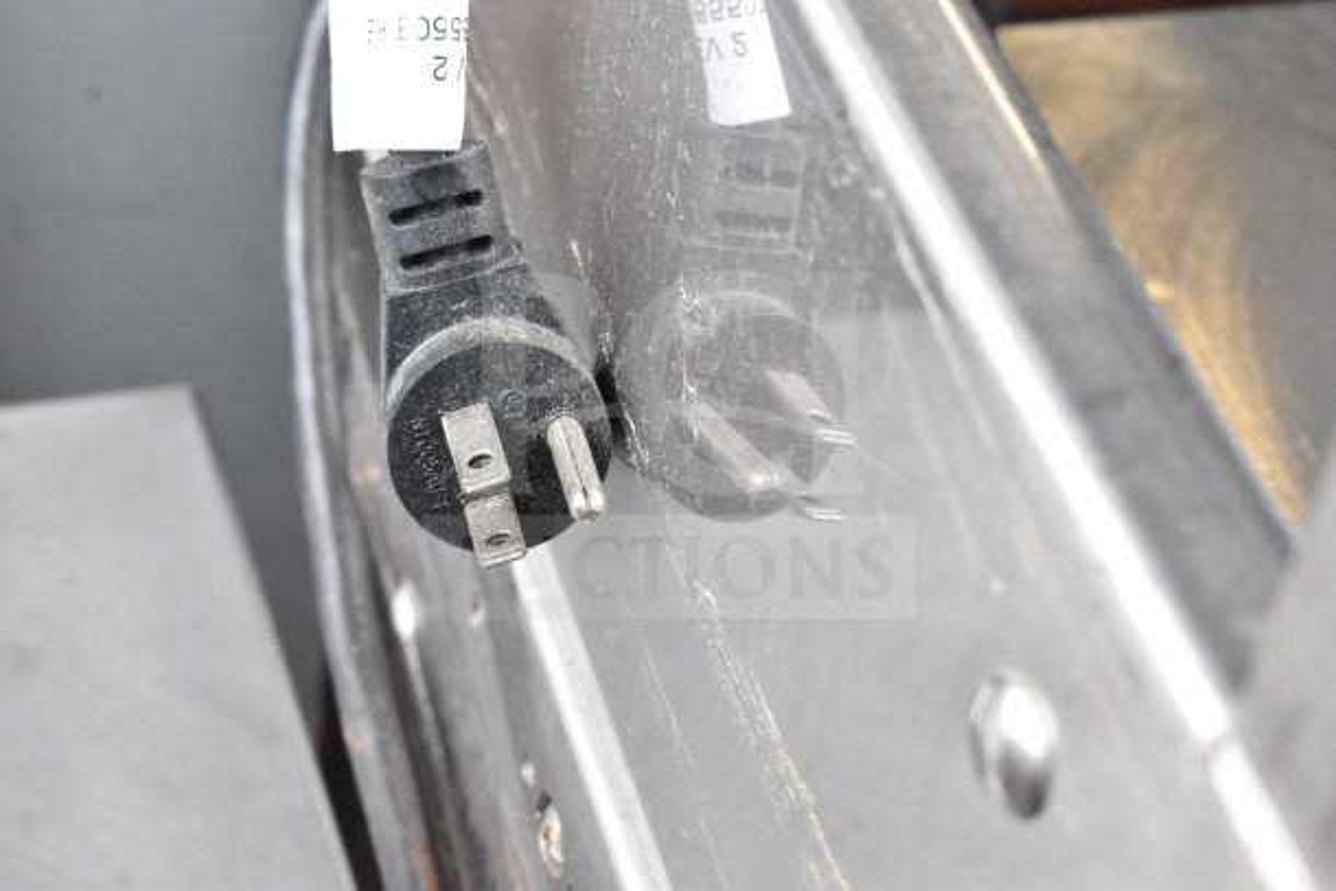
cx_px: 668
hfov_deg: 24.6
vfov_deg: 16.6
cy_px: 446
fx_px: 3062
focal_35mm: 82
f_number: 10
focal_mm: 55
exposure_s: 1/400
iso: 6400
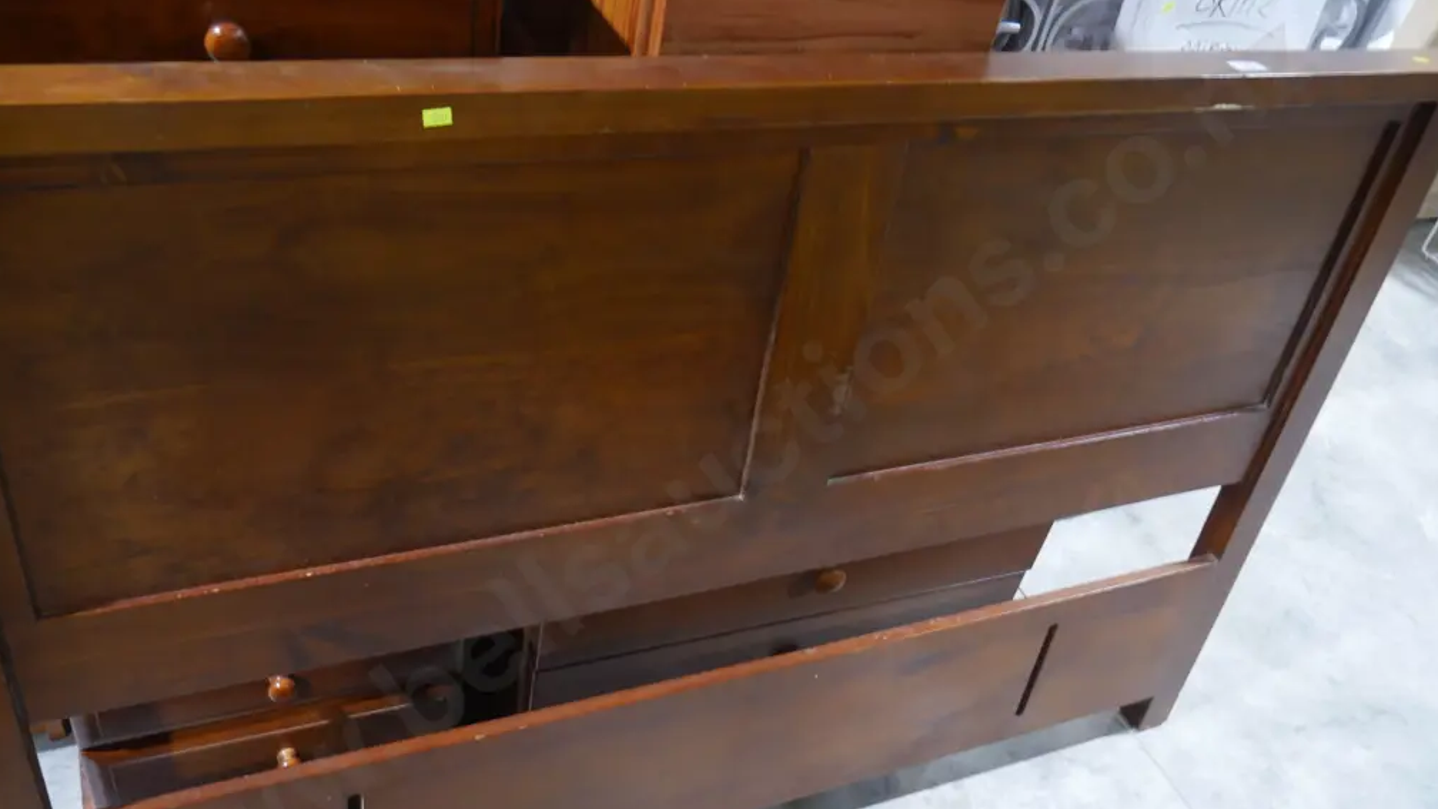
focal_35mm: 31
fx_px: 1182
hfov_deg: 62.6
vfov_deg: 37.6
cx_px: 716
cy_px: 486
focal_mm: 14
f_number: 3.5
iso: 1000
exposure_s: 1/60
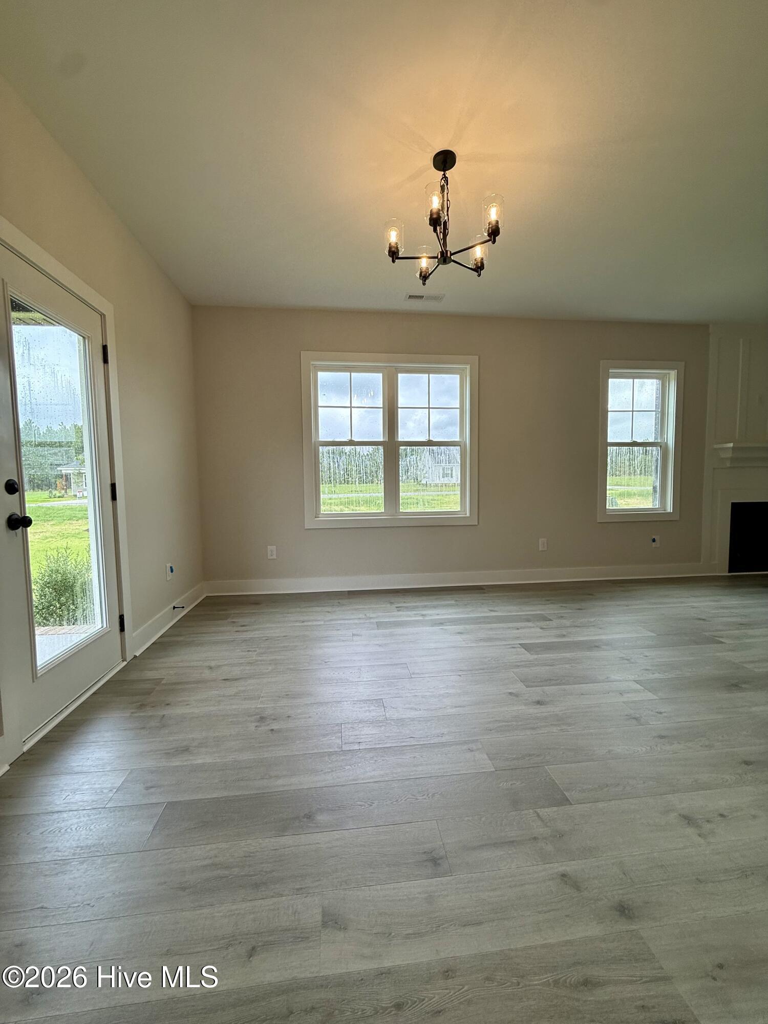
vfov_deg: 102.1
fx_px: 414
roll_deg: +0.5
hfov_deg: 85.7
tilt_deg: -3.7
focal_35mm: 14
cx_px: 384
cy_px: 512
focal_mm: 2.22
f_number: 2.2
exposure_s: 1/208
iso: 64
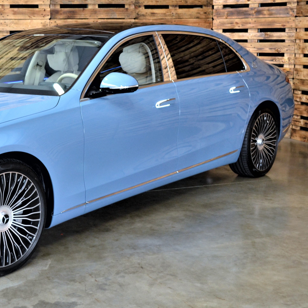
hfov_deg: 30.7
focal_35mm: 53
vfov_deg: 32.2
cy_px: 158
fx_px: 534
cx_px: 26
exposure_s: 1/15
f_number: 3.8
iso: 800
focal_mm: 20
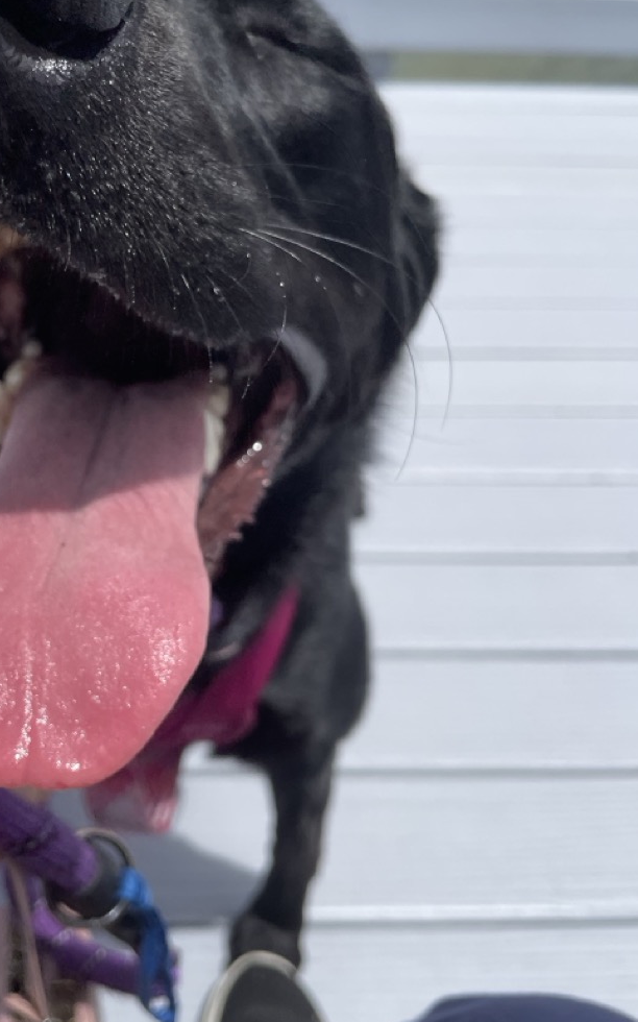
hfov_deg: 34.7
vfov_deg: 54.0
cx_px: 169
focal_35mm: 36
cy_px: 479
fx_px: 1002
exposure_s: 1/4132
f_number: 1.6
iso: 32
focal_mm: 4.2
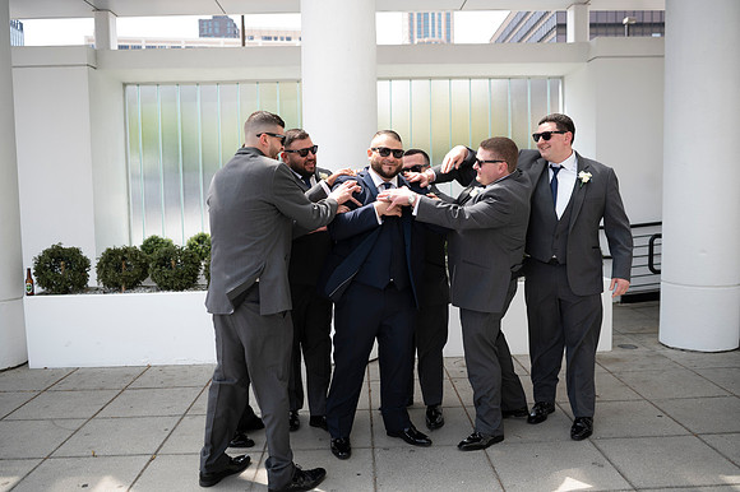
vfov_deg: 41.1
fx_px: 657
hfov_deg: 58.7
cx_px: 370
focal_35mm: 32
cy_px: 246
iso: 50
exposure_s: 1/250
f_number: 2.8
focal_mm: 32
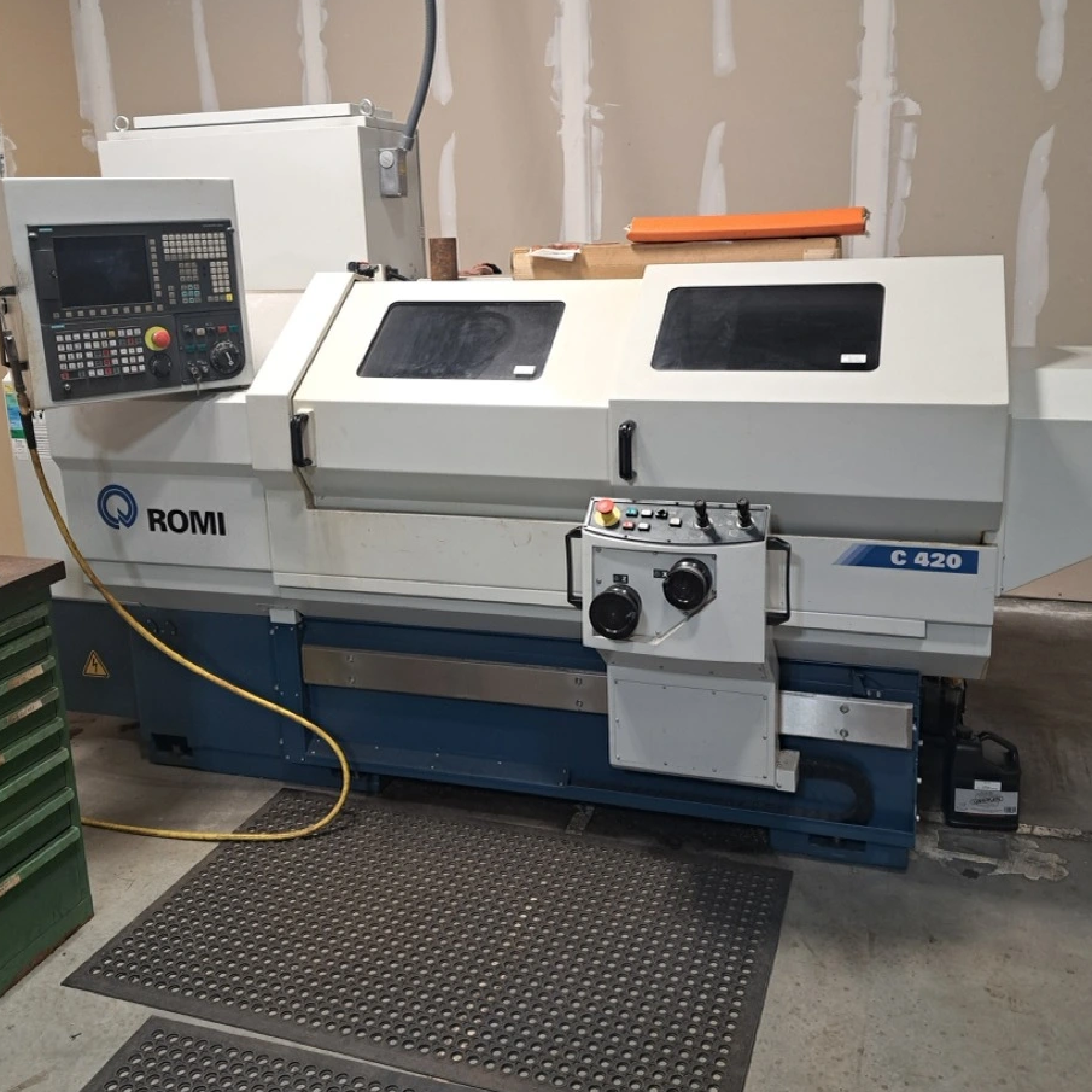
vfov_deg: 53.9
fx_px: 1071
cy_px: 477
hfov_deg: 54.0
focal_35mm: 30
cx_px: 548
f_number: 1.8
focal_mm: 5.23
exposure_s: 1/60
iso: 100
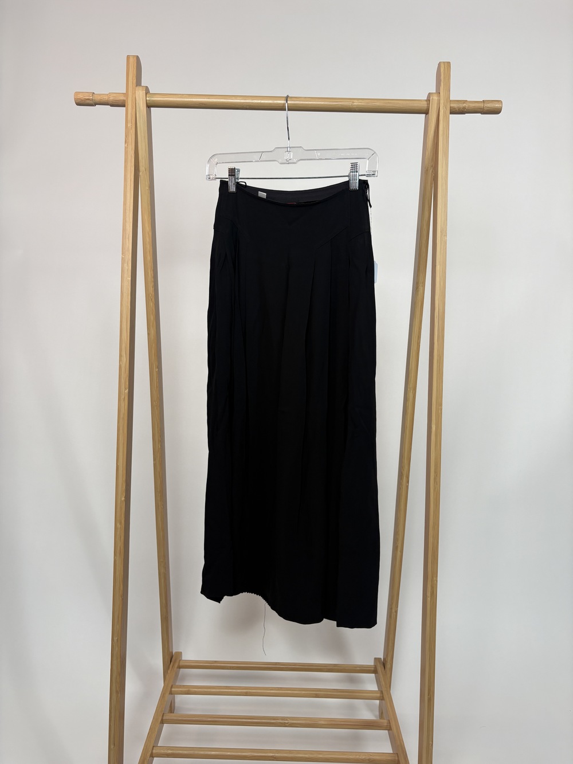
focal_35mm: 26
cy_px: 382
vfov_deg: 67.3
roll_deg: -1.7
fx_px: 574
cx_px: 286
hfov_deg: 53.1
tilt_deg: -7.4
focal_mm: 5.96
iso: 50
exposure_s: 1/121
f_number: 1.6
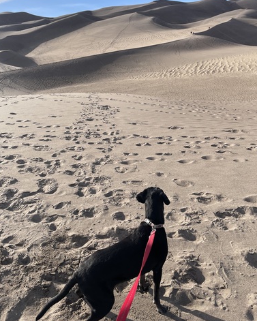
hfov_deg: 51.5
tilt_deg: -17.7
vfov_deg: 62.1
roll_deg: +4.0
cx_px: 130
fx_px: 266
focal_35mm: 28
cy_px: 149
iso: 32
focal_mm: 4.2
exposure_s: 1/2398
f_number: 1.6
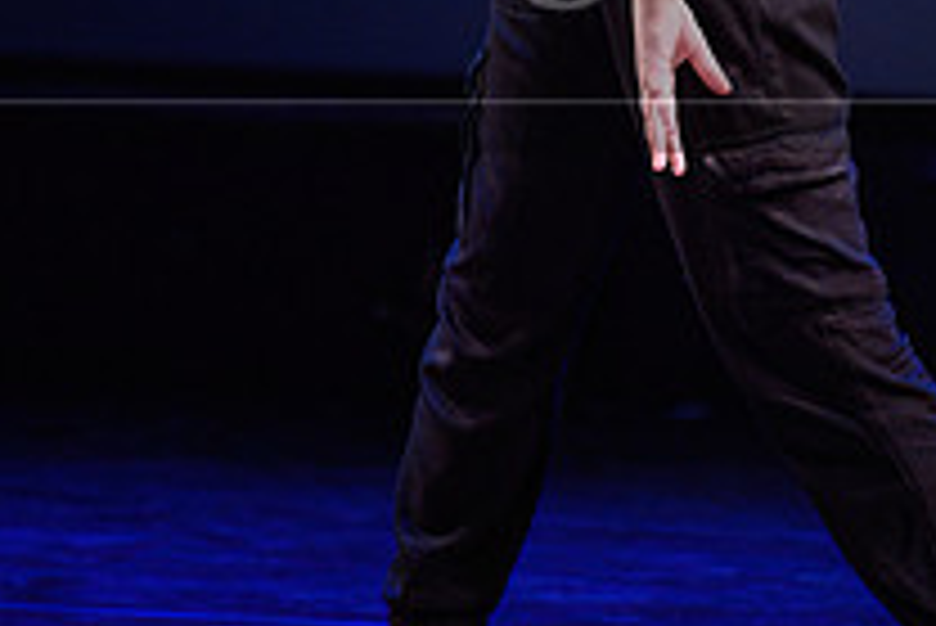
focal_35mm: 639
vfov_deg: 2.2
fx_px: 16625
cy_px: -207
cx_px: 731
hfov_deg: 3.2
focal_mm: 200
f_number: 2.8
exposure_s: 1/250
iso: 1600
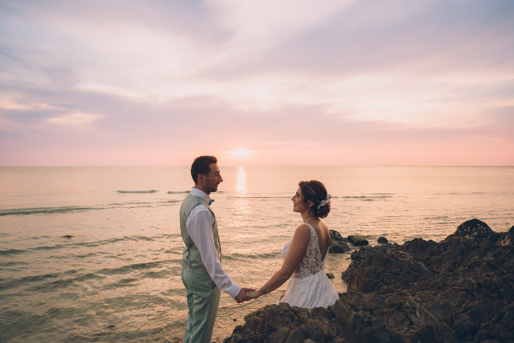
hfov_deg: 71.6
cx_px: 260
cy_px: 171
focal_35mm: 25
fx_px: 356
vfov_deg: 51.3
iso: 160
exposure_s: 1/250
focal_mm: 24
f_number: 3.2
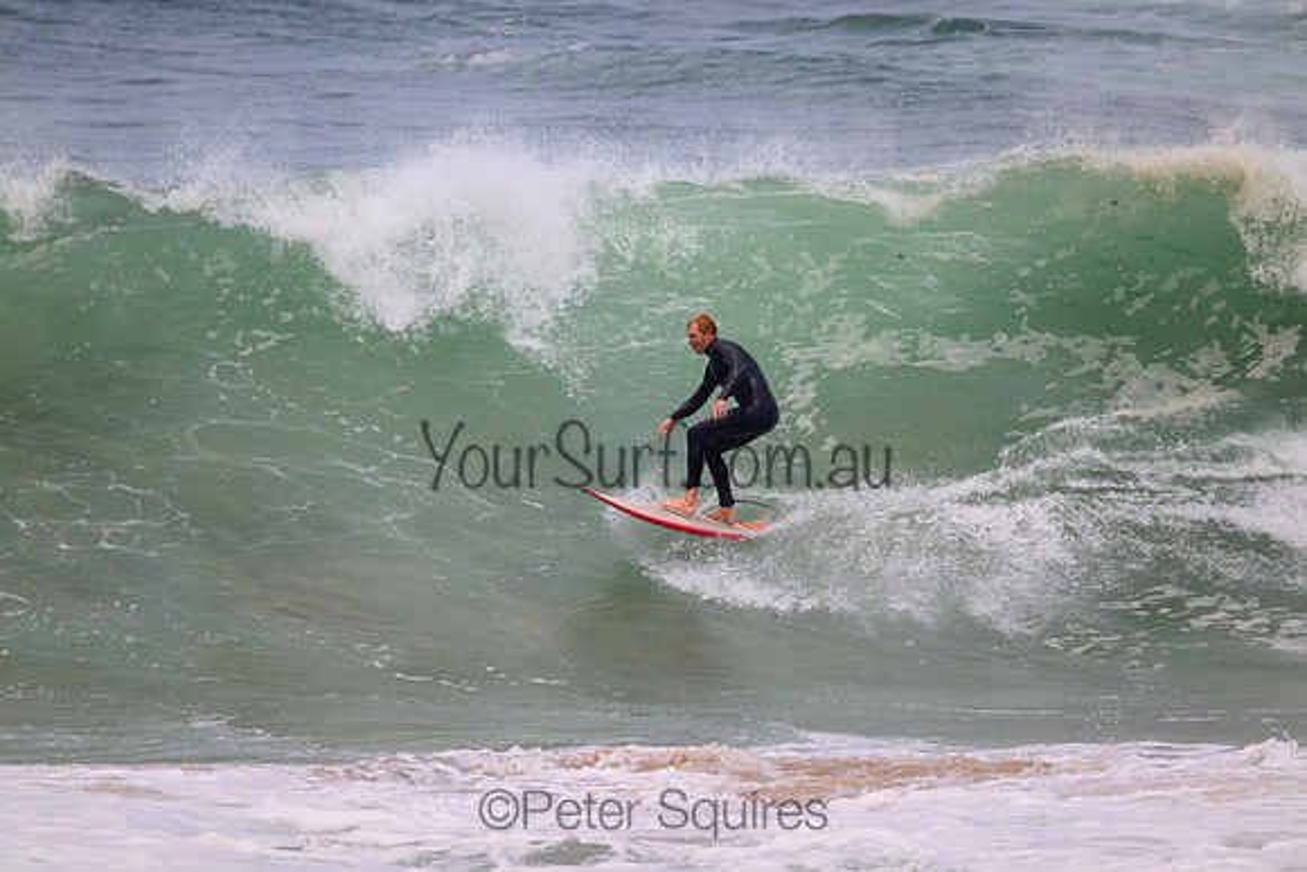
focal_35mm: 800
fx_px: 29050
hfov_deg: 2.6
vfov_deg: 1.7
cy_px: 436
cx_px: 654
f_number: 11
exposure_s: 1/2000
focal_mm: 800
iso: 900
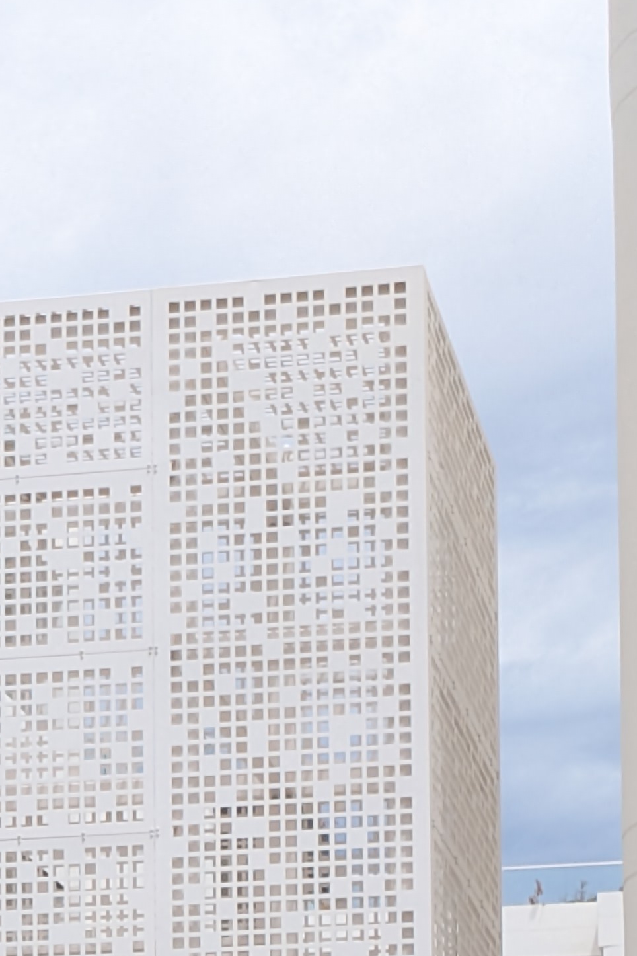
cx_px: -124
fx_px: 3742
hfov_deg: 9.6
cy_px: 1125
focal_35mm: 141
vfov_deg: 14.1
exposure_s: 1/2315
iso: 45
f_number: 1.7
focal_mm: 4.53
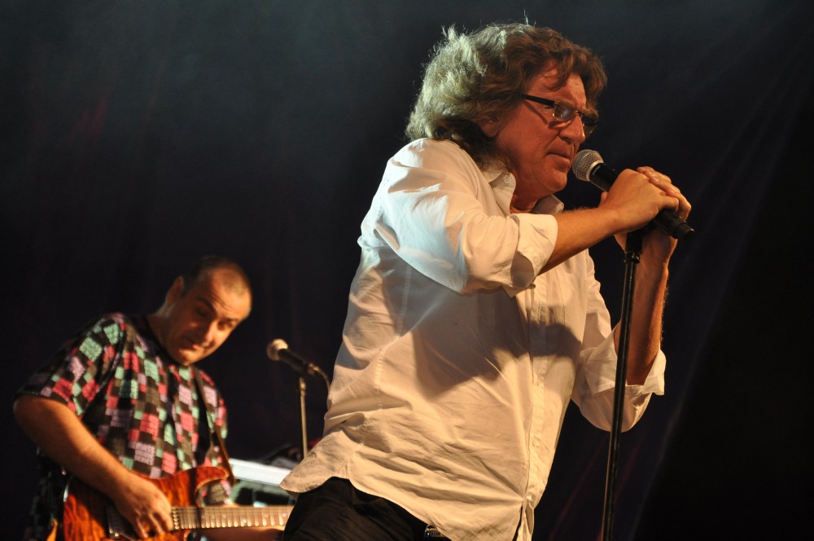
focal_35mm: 135
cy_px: 270
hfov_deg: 15.2
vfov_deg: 10.1
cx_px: 407
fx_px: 3049
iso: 800
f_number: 5.6
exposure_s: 1/60
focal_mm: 90
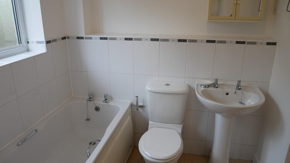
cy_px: 79
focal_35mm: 27
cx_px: 146
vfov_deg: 42.9
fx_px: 208
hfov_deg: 69.9
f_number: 3.5
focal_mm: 12
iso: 200
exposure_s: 1/60
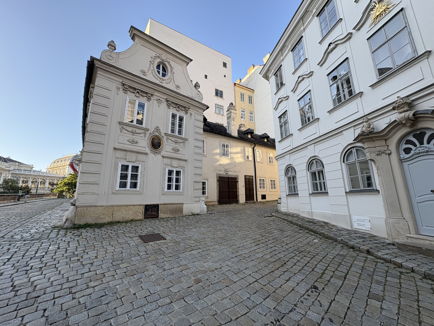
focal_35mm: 14
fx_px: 176
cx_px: 217
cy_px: 163
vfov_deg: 85.7
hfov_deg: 102.1
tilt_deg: +12.0
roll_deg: +1.2
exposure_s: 1/249
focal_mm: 2.22
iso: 40
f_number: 2.2
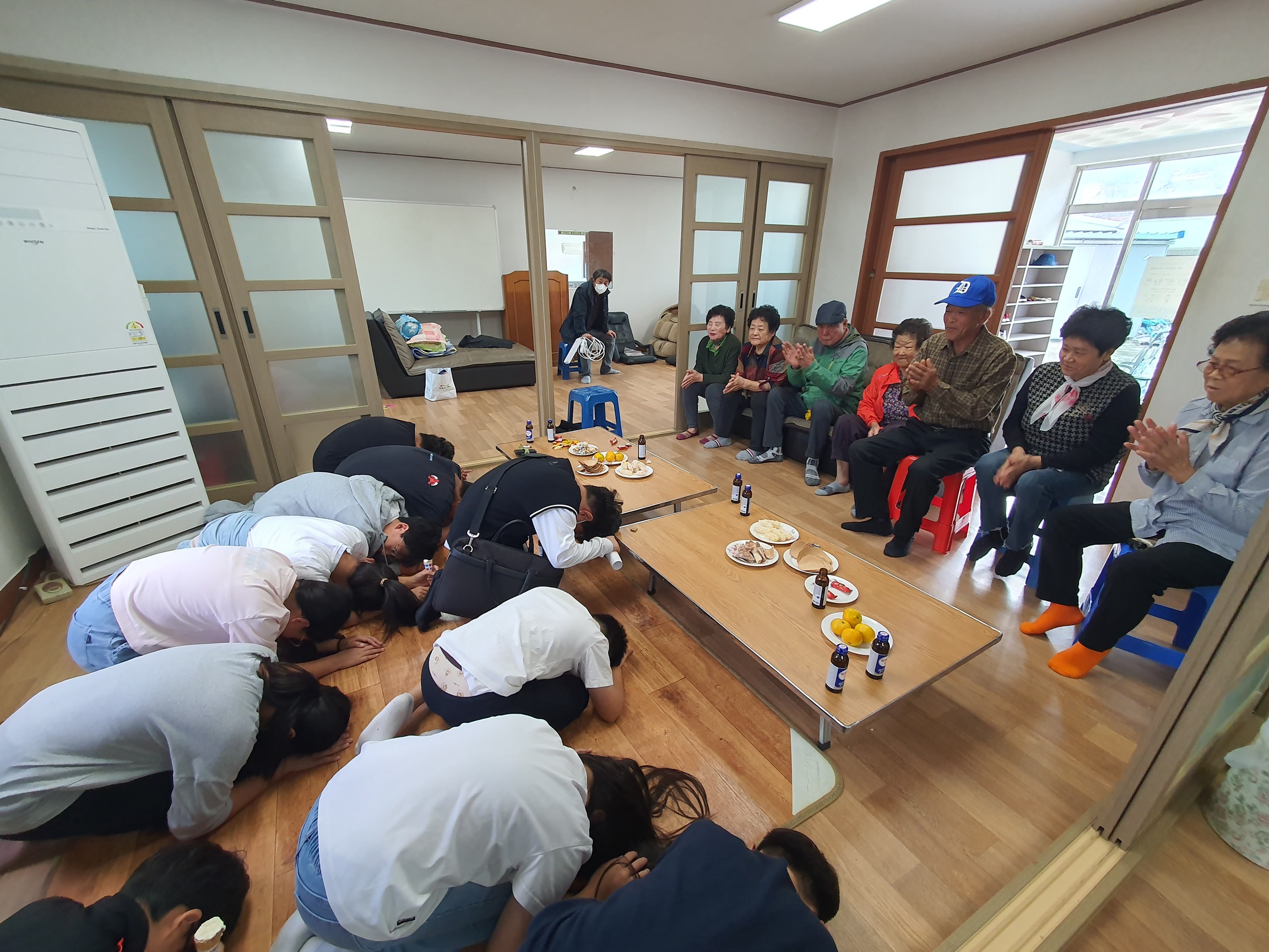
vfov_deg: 89.9
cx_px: 634
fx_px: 477
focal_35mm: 13
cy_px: 476
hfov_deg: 106.2
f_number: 2.2
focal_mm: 1.8
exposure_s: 1/60
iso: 160
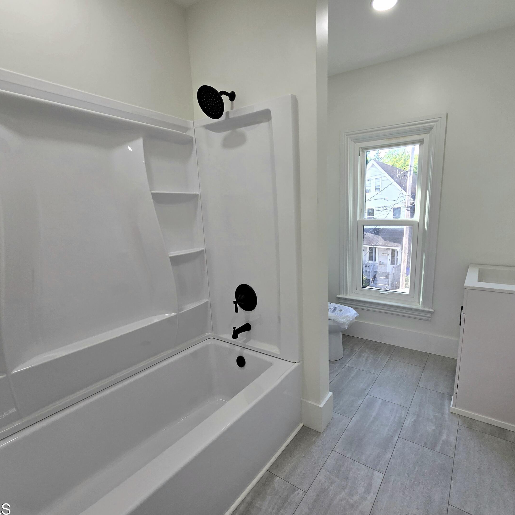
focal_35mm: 16
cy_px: 265
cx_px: 292
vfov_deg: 87.4
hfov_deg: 86.9
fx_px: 269
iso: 64
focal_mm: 2.2
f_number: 2.2
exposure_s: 1/120
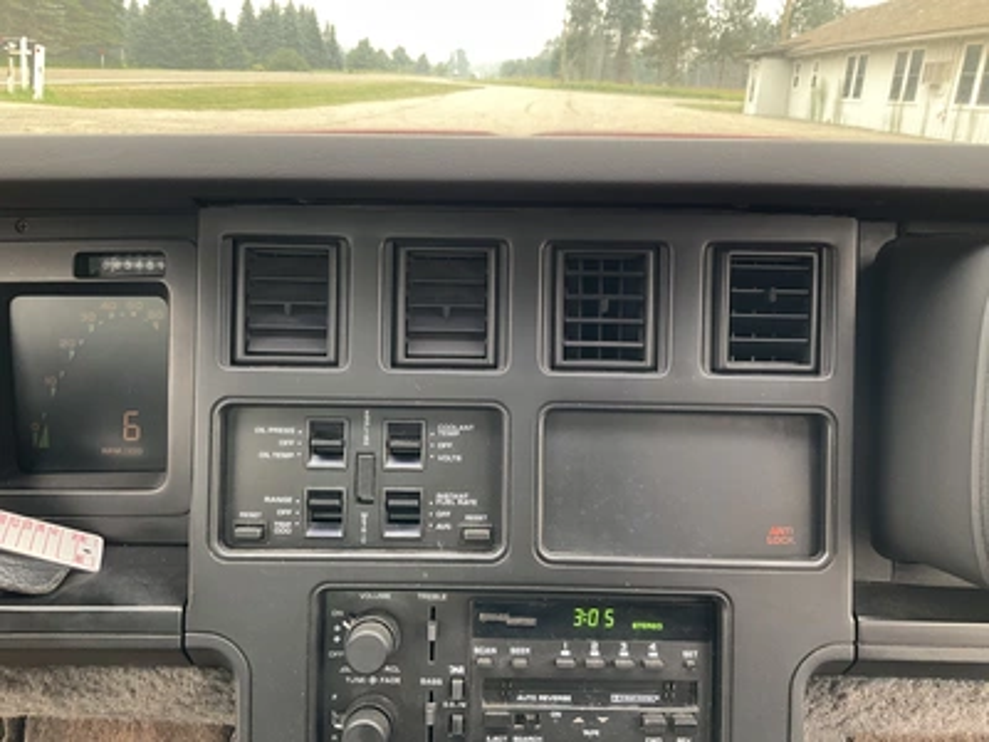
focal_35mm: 29
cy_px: 371
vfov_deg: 48.2
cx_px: 494
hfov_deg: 61.7
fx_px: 829
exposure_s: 1/88
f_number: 1.8
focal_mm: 3
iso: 64
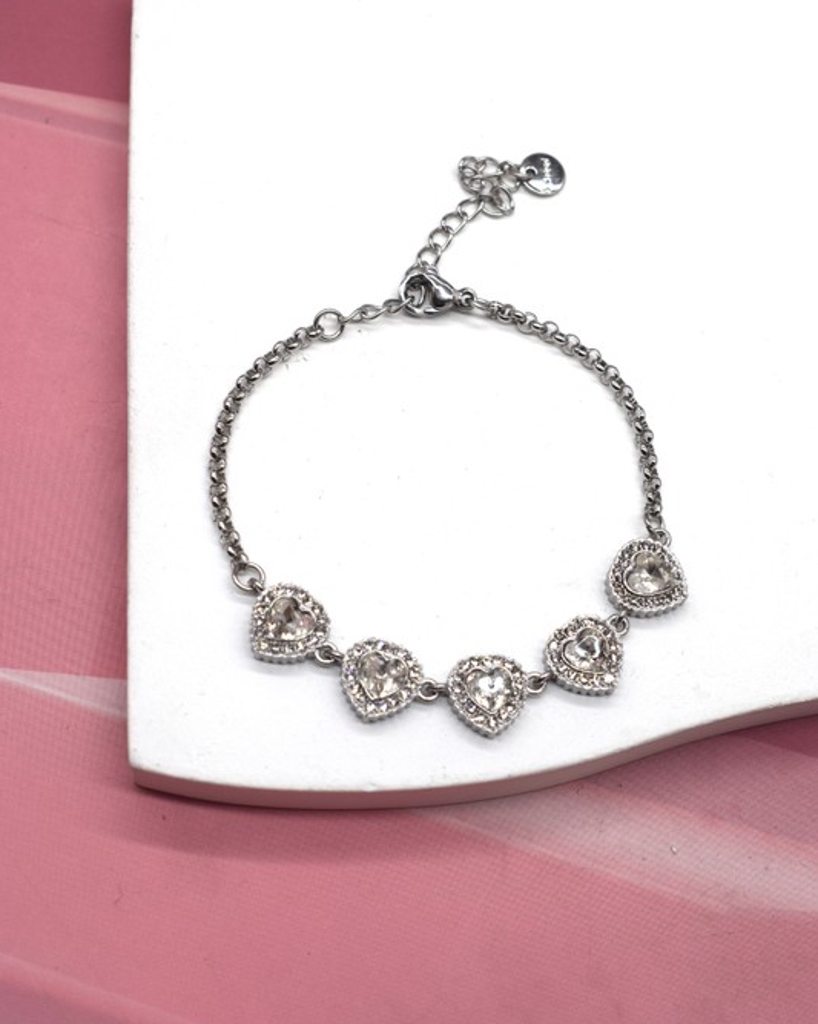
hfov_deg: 23.5
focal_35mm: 65
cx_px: 407
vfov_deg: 29.2
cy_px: 520
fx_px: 1968
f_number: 8
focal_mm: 38
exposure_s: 1/250
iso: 250
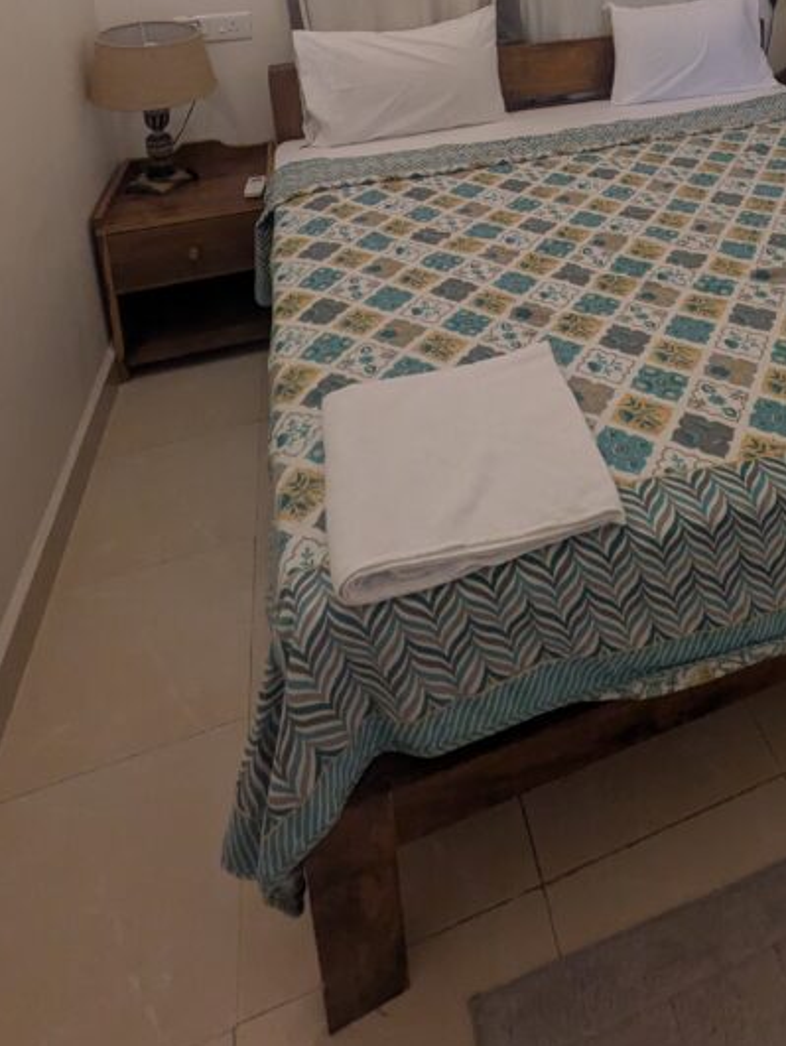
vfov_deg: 54.0
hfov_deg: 49.5
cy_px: 47
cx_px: 584
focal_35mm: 27
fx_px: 816
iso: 259
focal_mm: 1.83
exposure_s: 1/25
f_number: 2.2
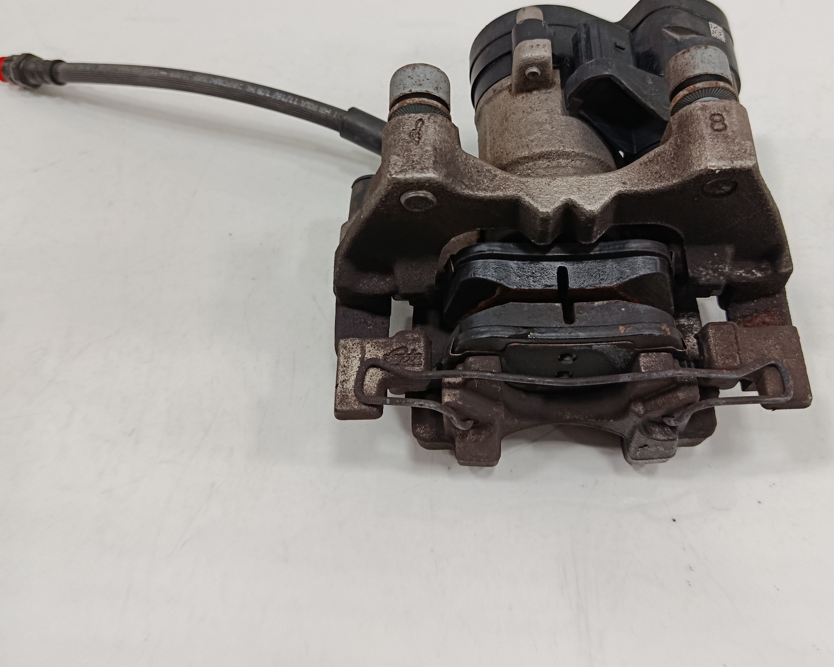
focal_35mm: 32
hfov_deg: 55.6
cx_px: 458
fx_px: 790
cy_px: 256
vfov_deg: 45.5
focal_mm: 5.24
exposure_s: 1/100
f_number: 1.7
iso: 980
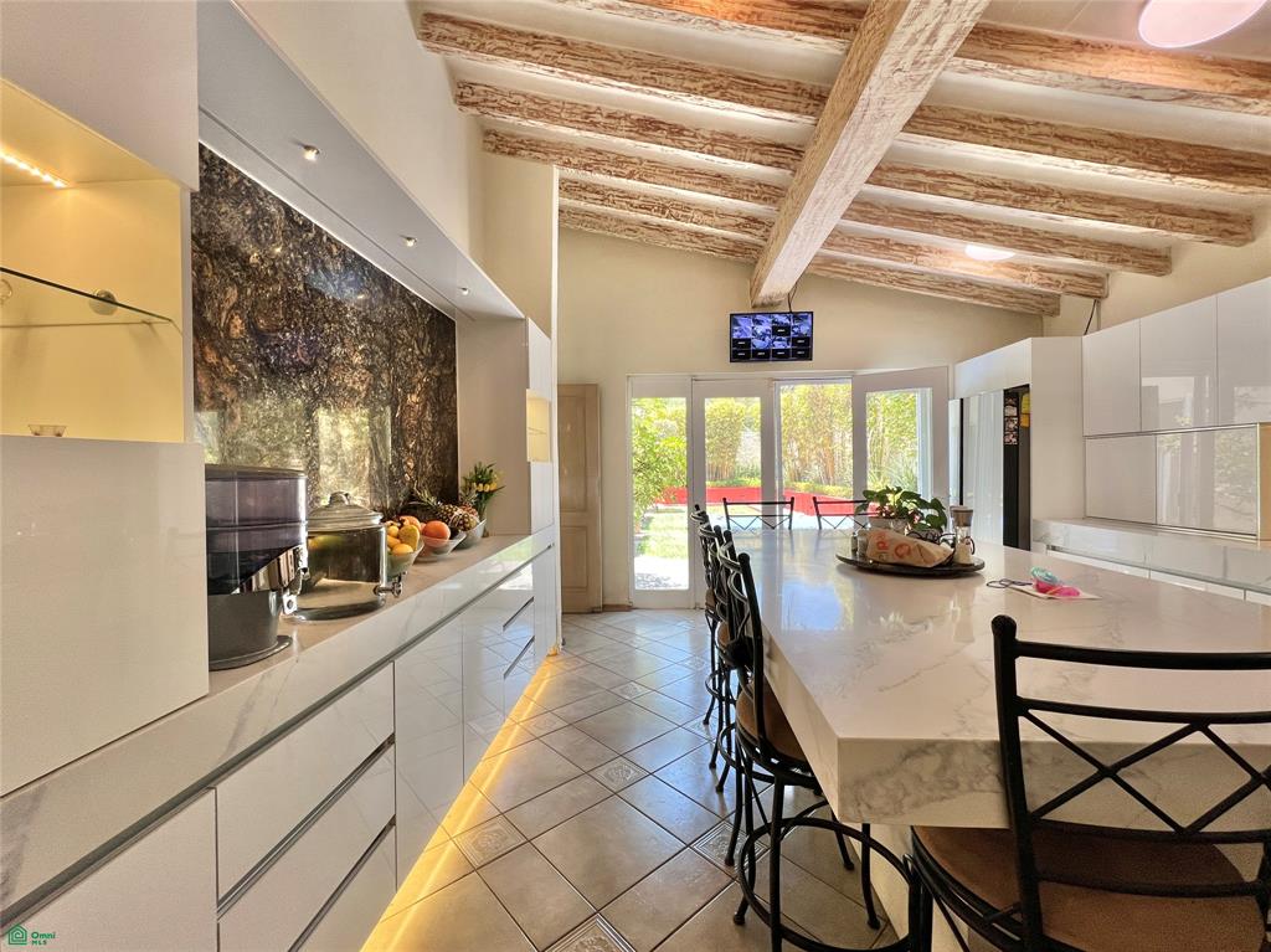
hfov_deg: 106.2
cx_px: 636
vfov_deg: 89.9
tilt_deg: -0.6
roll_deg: -0.5
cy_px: 476
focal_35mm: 13
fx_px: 477
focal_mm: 1.57
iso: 64
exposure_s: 1/120
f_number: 1.8
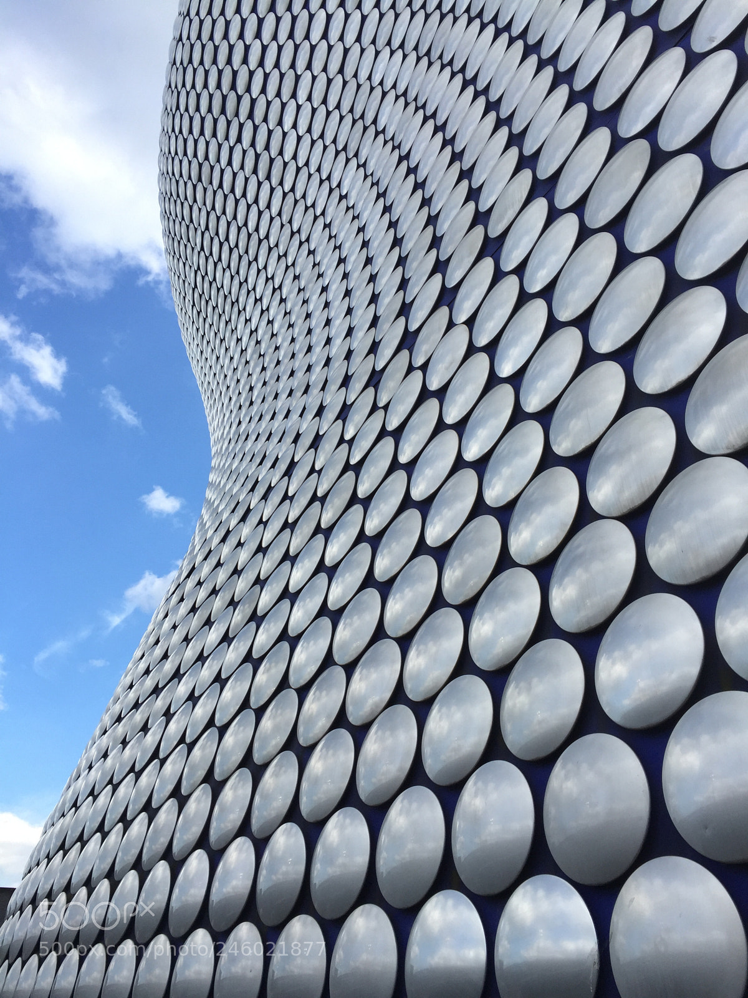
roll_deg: -0.8
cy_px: 499
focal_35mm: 29
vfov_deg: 61.7
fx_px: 836
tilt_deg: +31.9
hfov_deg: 48.2
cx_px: 374
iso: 32
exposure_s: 1/1276
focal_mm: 4.15
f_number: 2.2
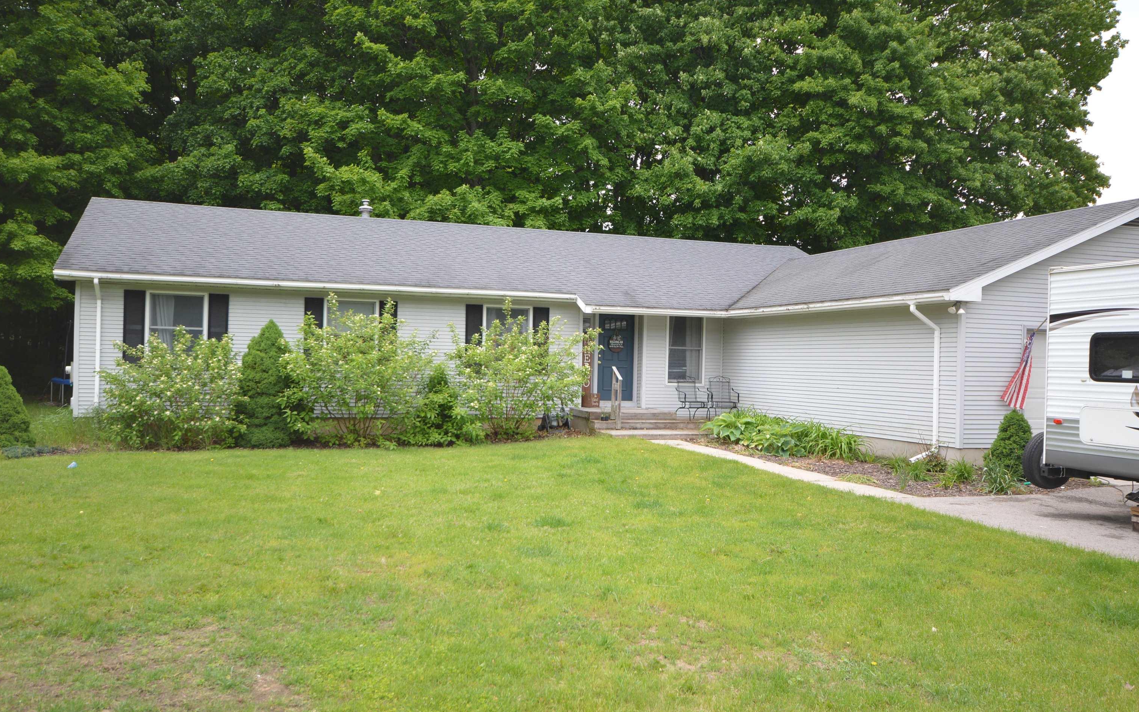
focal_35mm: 31
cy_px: 360
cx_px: 568
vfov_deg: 40.6
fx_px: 962
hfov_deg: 61.2
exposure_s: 1/125
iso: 160
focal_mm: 20
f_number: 5.6
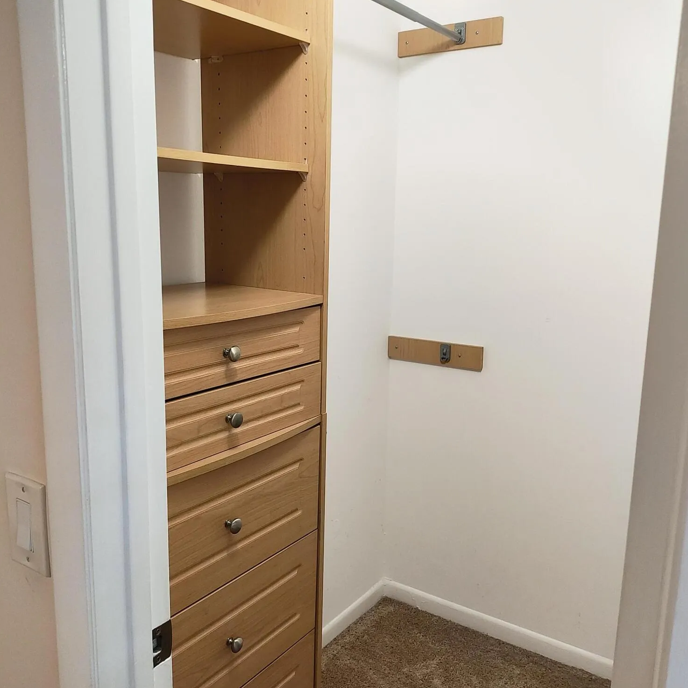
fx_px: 675
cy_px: 336
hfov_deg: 54.0
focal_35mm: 30
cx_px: 347
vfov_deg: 54.0
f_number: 1.7
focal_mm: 4.71
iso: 622
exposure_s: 1/60
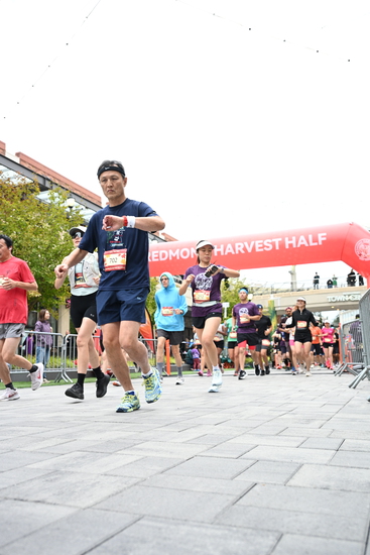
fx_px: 478
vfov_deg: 60.3
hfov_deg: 42.3
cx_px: 185
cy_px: 278
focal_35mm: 31
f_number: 4
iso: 2000
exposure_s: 1/640
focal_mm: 31
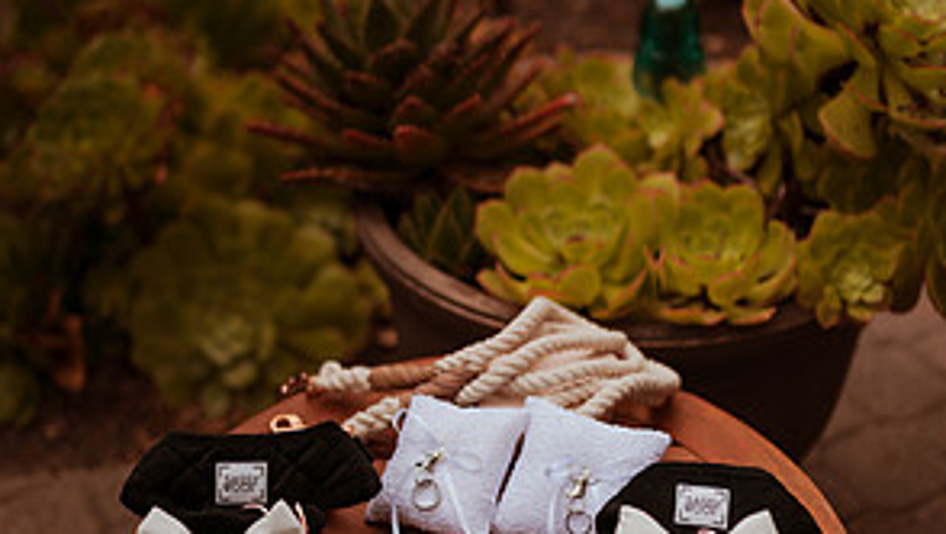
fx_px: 1406
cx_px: 471
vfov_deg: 21.5
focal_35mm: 56
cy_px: 325
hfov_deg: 37.2
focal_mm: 35
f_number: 1.4
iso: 250
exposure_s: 1/8000
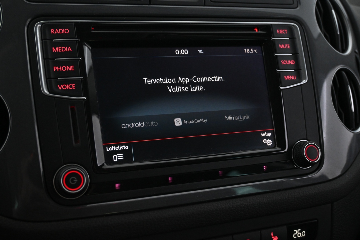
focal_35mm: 40
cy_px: 120
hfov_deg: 48.7
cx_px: 180
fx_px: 397
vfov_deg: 33.6
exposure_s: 1/40
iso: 2200
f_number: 4.5
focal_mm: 26.5
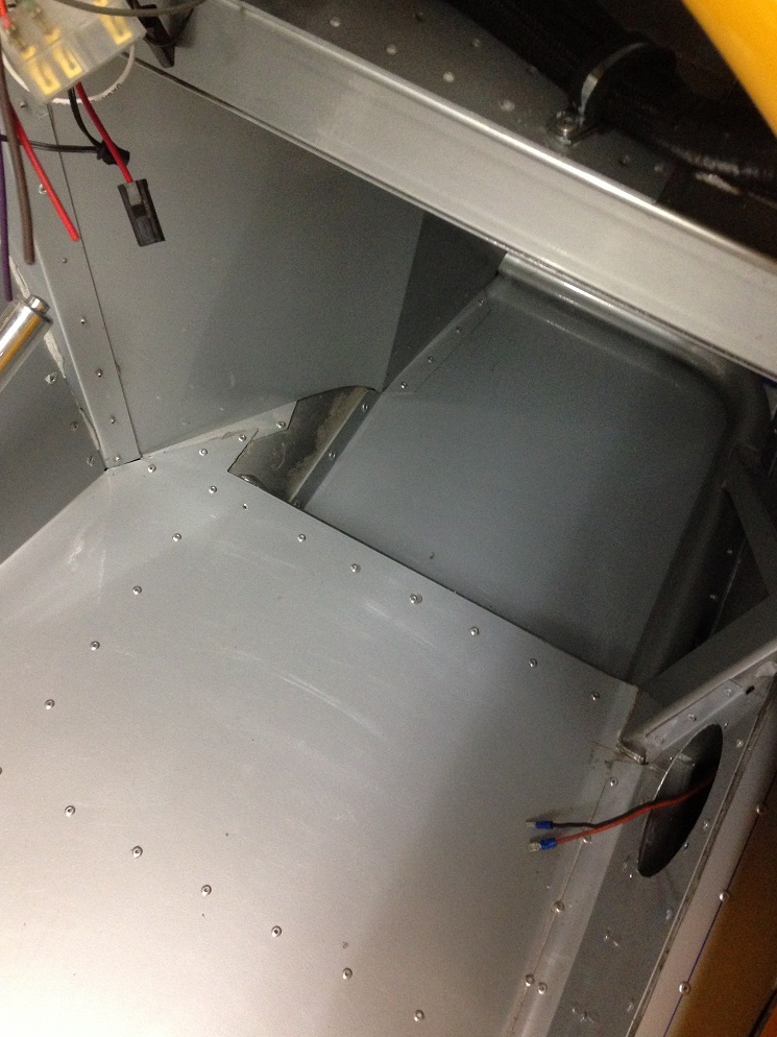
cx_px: 389
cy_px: 526
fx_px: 1018
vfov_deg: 54.0
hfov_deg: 41.8
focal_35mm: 34
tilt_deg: -58.4
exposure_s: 1/20
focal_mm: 4.12
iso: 400
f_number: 2.4
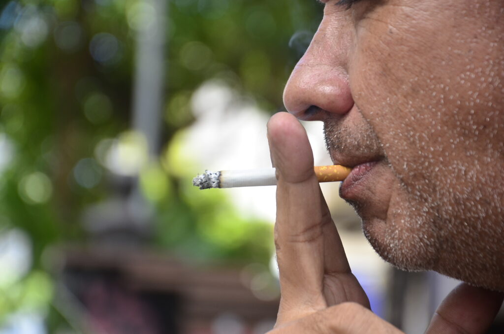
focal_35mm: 158
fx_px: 2200
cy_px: 167
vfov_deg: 8.7
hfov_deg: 13.1
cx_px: 252
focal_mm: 105
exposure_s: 1/250
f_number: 5.6
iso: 400
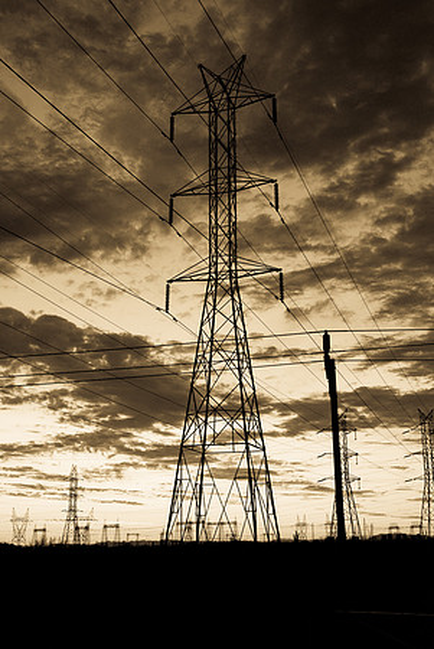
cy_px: 324
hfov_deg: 30.9
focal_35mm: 44
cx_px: 217
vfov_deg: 44.9
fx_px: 785
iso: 800
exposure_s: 1/80
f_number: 8
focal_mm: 29
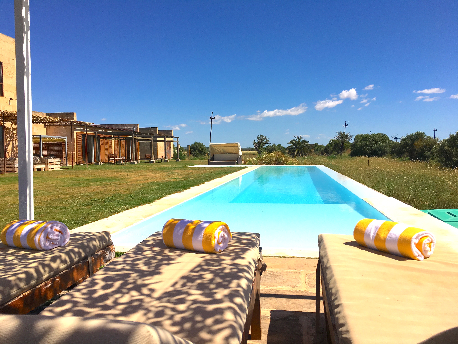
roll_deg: +0.8
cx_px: 229
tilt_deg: -2.0
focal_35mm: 29
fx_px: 384
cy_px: 172
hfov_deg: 61.7
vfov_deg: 48.2
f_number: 2.2
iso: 25
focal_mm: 4.15
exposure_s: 1/3846
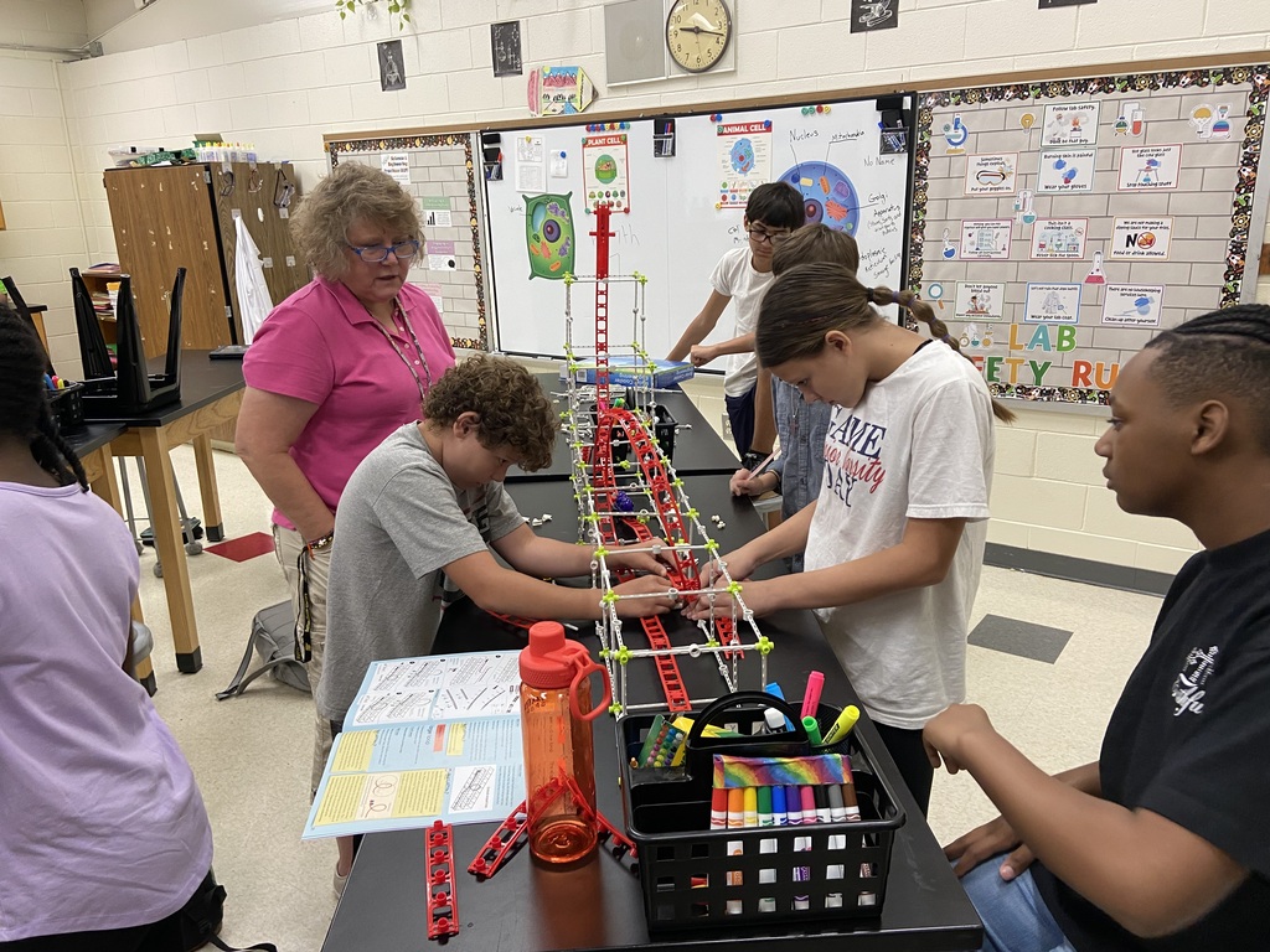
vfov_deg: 53.1
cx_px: 635
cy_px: 476
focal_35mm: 26
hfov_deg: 67.3
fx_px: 954
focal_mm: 4.25
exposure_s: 1/60
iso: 125
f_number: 1.8
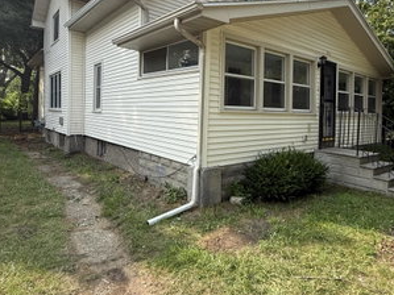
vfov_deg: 56.2
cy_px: 113
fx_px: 273
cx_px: 217
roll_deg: -1.6
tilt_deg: +0.0
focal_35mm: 24
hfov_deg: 71.4
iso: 50
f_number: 2.2
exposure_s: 1/789
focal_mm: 2.22
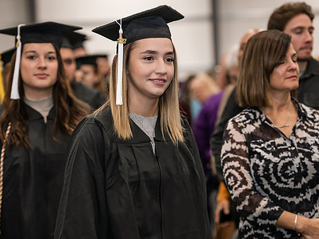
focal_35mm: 144
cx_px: 156
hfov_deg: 13.7
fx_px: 1327
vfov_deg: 10.3
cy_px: 117
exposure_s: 1/200
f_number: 3.2
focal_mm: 105
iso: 2000
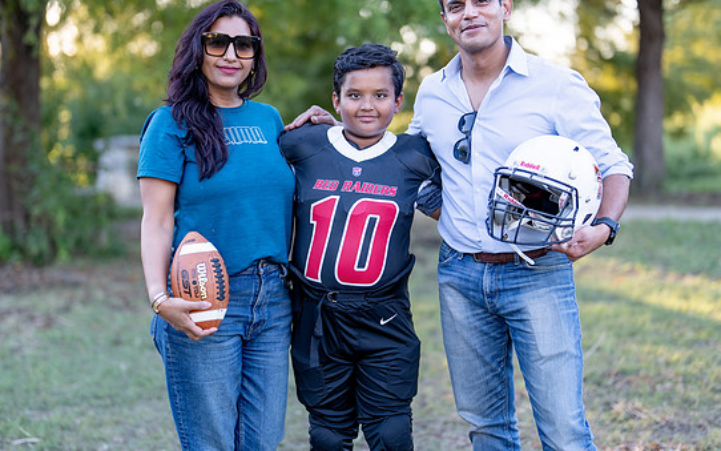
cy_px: 194
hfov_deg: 31.1
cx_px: 347
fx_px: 1297
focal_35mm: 66
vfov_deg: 19.7
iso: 100
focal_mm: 50
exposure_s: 1/400
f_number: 1.2
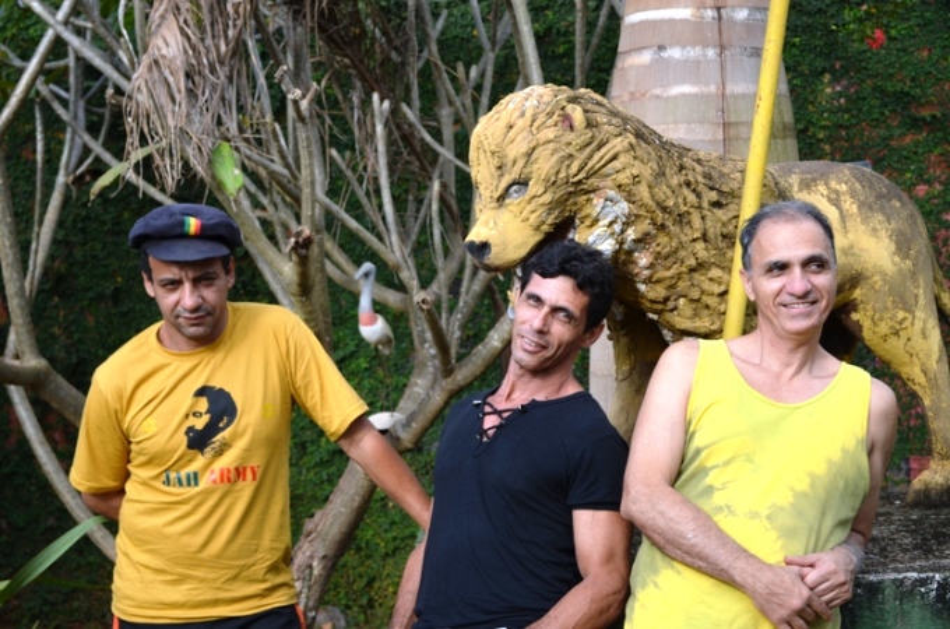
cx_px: 475
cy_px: 314
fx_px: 1817
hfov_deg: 29.3
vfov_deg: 19.6
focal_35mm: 69
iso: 100
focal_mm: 46
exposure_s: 1/160
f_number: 6.3
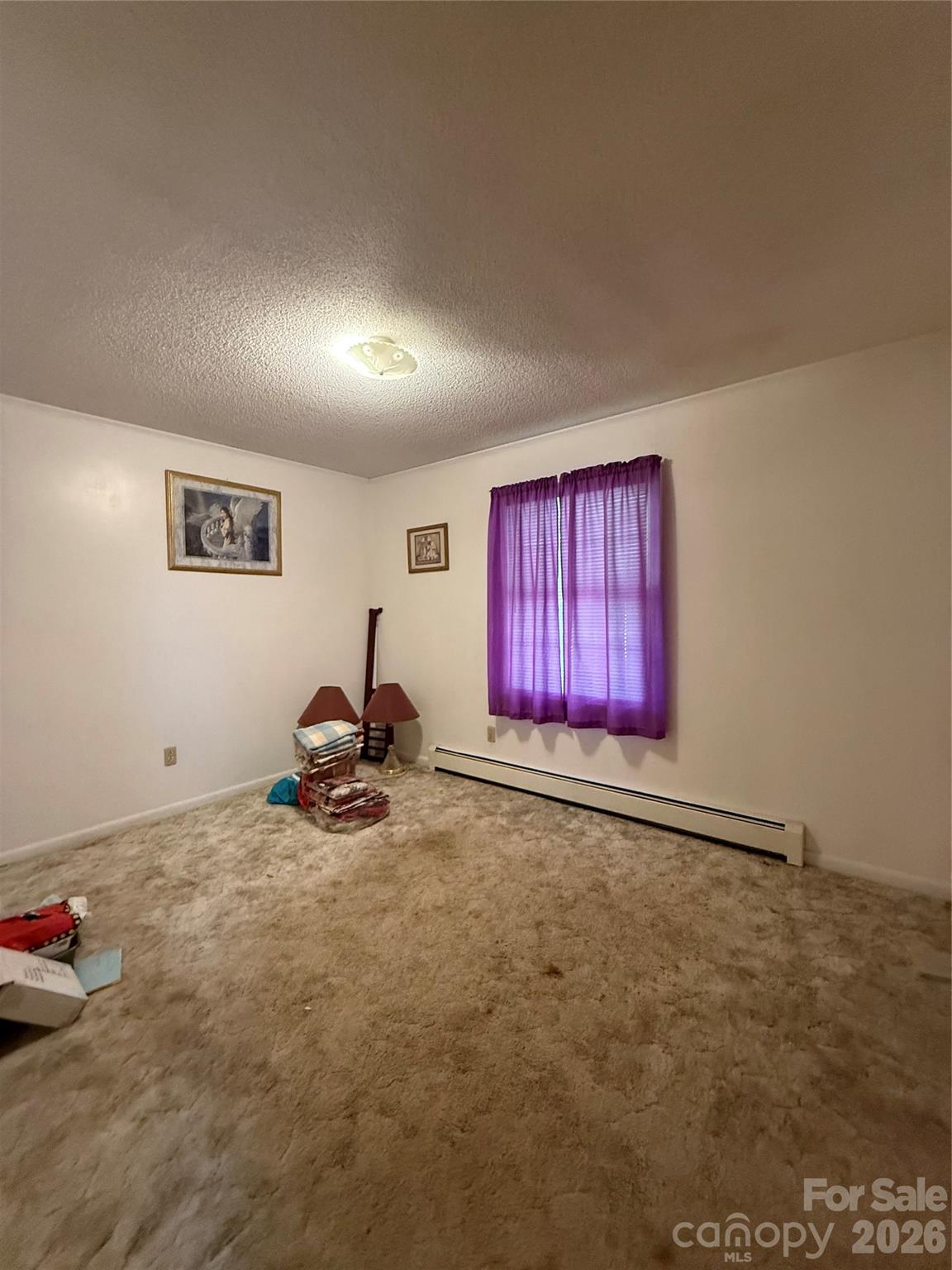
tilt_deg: -2.9
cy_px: 635
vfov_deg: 102.1
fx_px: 513
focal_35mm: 14
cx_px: 476
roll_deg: +0.7
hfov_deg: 85.7
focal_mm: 2.22
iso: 640
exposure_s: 1/60
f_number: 2.2
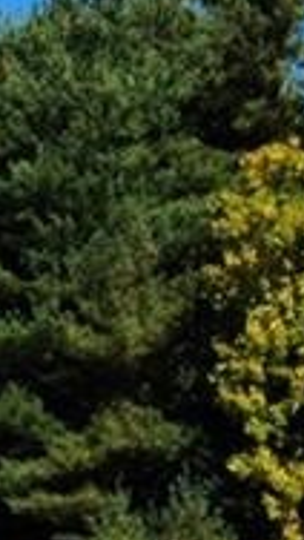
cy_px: 689
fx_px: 3419
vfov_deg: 8.9
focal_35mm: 239
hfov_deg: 4.8
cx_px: -760
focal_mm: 28
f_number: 13
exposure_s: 1/400
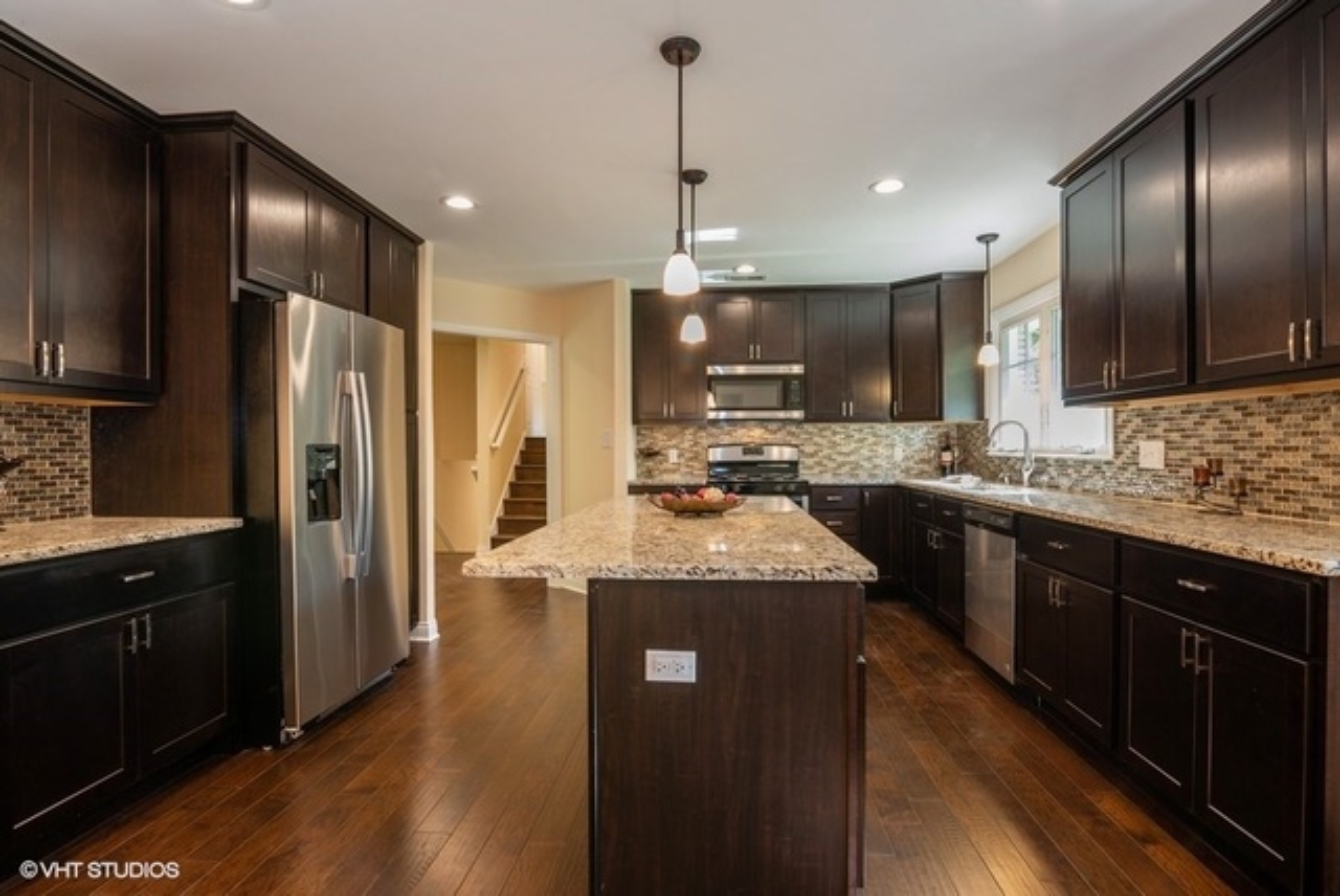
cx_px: 670
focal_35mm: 18
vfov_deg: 67.5
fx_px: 671
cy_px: 448
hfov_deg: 89.9
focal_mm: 18
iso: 100
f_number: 10
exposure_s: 1/1.67
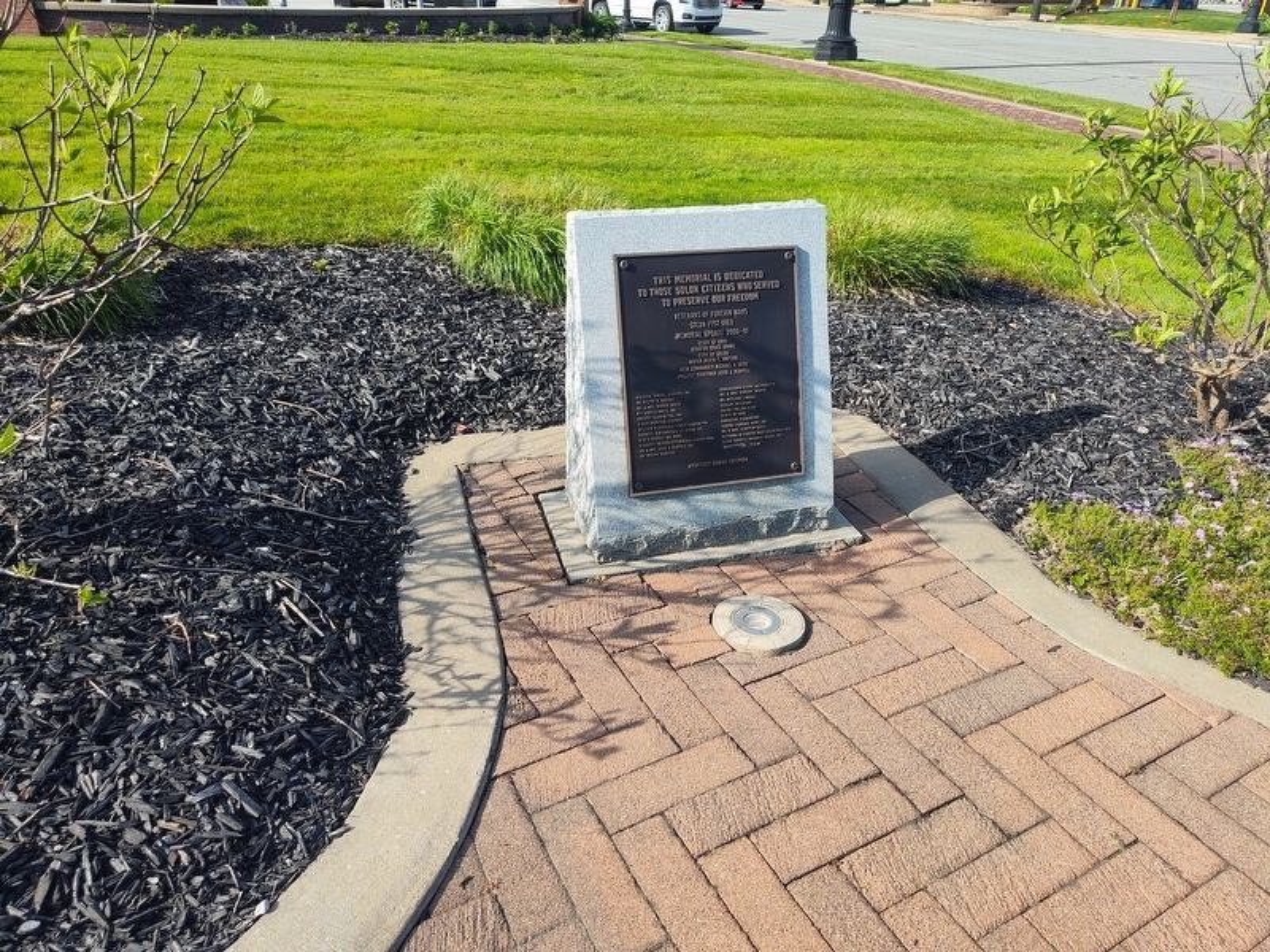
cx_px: 635
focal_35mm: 23
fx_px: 844
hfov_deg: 73.9
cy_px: 476
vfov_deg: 58.9
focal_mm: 5.56
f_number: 1.8
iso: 100
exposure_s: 1/720
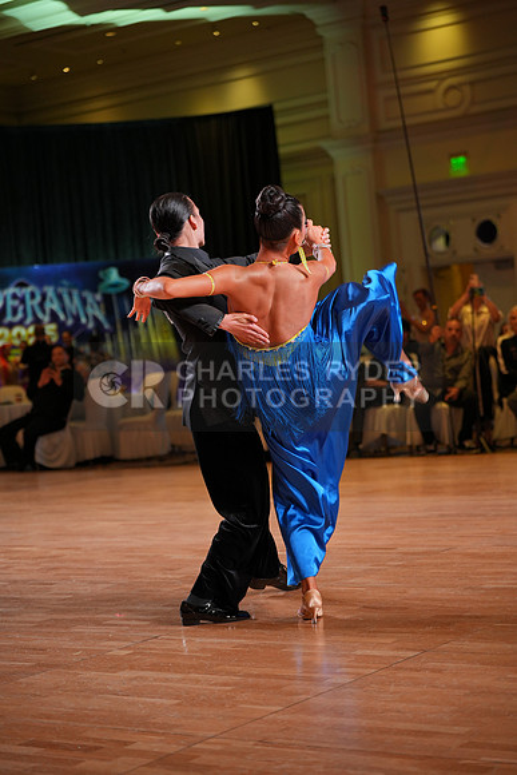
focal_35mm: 70
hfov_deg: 19.5
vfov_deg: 28.8
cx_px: 258
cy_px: 388
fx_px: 1507
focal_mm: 70
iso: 500
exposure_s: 1/320
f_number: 2.8
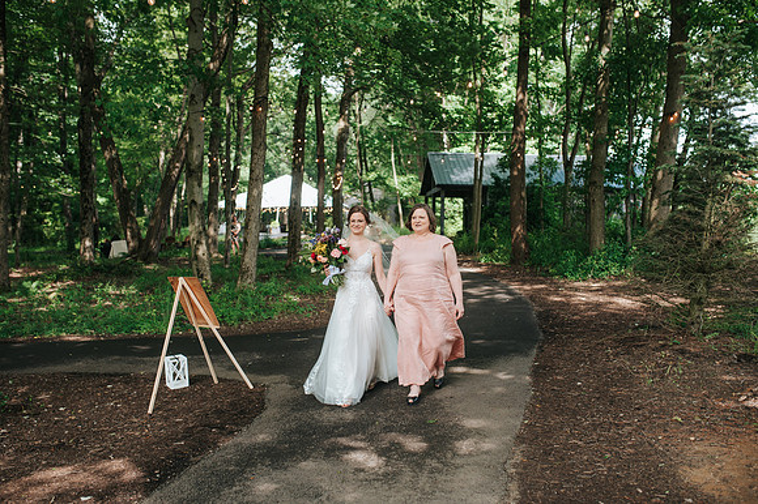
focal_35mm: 35
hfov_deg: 54.5
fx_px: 736
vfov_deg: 37.8
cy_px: 252
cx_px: 379
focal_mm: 35
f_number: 2.8
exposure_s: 1/1000
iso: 500
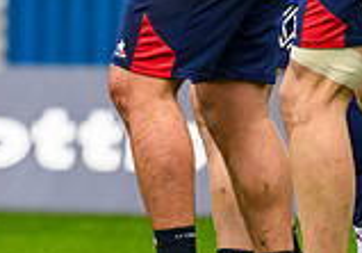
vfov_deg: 0.6
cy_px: -102
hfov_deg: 0.9
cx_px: -334
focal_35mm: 2327
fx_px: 23742
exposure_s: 1/1000
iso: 2500
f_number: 4
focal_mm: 560
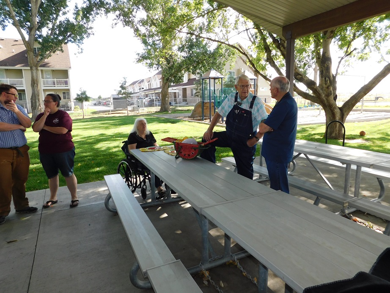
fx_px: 259
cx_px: 195
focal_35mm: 23
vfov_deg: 58.9
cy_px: 146
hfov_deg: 73.9
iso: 125
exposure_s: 1/200
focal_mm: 4
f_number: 3
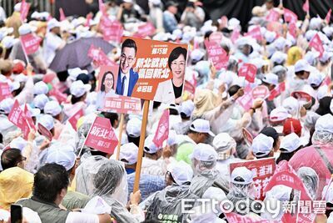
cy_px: 112
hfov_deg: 10.8
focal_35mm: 190
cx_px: 166
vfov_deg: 7.2
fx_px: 1758
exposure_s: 1/400
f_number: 5.6
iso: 500
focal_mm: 190
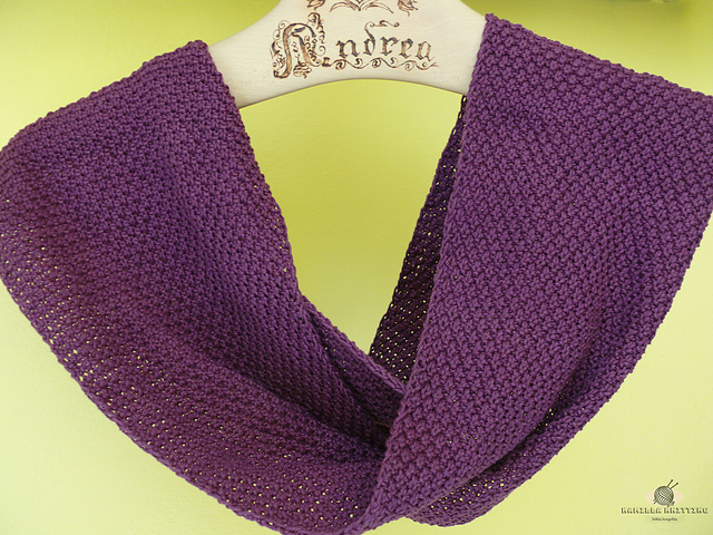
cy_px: 268
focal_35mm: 38
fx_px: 783
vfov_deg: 37.7
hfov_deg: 49.0
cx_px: 356
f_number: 2.8
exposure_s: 1/30
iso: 100
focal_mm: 8
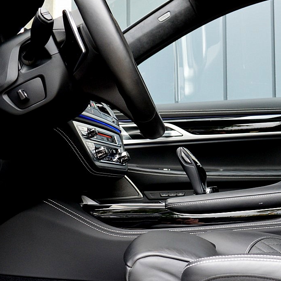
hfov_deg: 23.9
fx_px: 661
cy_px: 175
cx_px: 186
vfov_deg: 23.9
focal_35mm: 72
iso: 800
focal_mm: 24
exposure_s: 1/60
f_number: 6.3
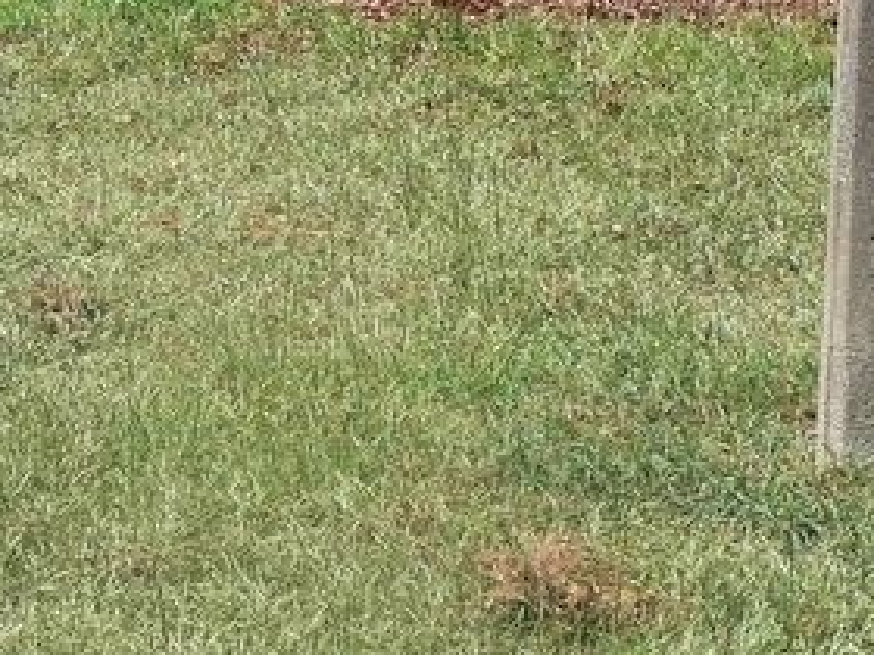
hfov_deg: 11.9
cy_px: -225
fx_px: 4191
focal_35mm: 166
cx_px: 680
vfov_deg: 8.8
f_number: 4
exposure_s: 1/400
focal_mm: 9.6
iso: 80
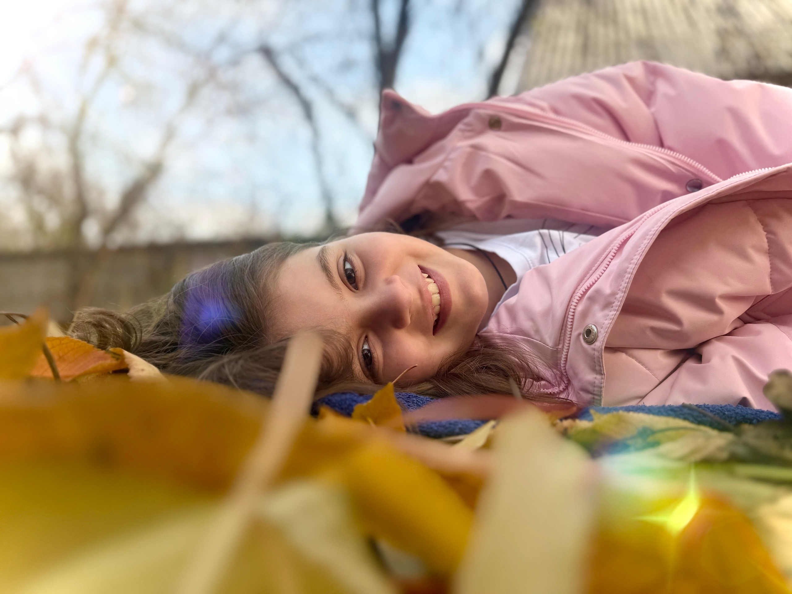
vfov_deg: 56.8
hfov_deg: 71.6
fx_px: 549
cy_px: 297
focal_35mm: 24
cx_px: 396
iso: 80
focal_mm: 6.76
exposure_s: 1/780
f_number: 1.78
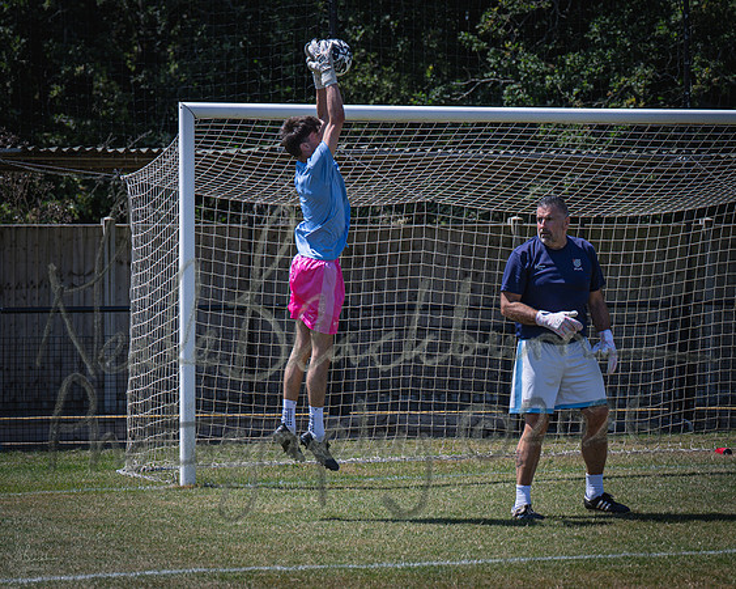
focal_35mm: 147
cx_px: 350
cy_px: 301
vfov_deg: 10.5
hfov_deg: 13.1
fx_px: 3197
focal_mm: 77
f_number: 2.8
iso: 100
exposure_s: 1/2000
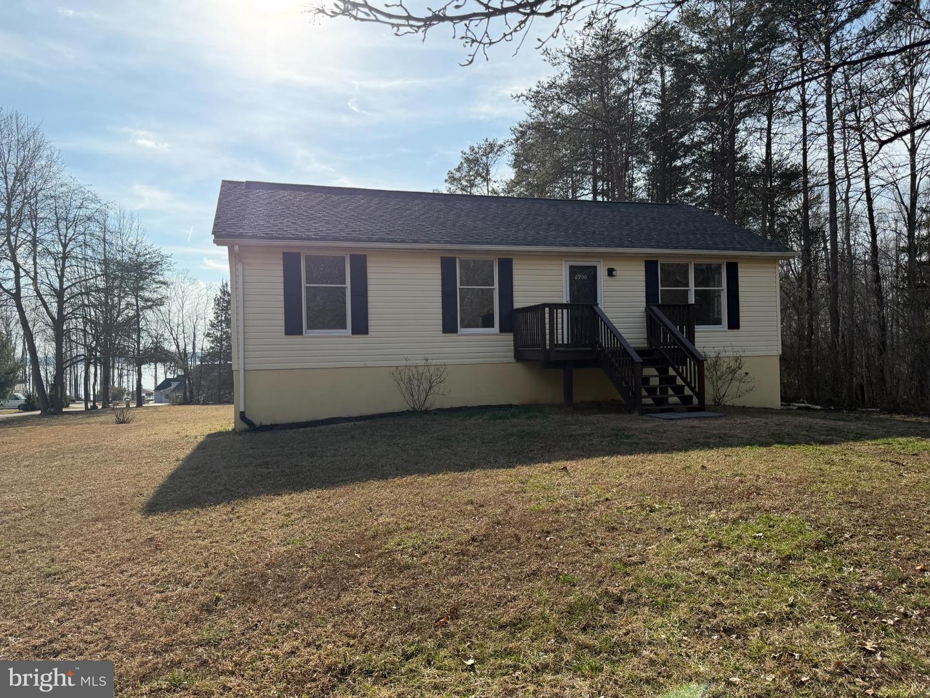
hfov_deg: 71.6
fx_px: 645
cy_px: 349
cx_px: 465
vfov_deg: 56.8
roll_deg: +1.3
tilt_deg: +0.7
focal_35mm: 24
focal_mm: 6.76
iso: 100
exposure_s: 1/5714
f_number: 1.78
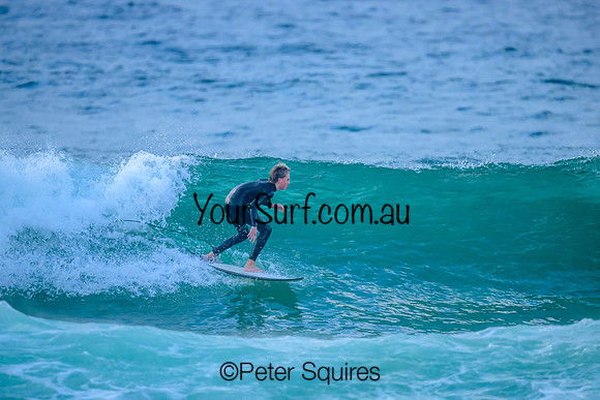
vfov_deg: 1.7
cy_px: 200
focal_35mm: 800
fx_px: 13336
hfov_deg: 2.6
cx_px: 300
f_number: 6.3
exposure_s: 1/2000
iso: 3200
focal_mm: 800
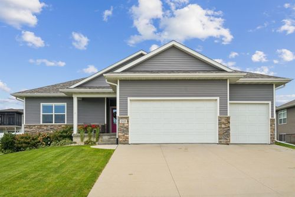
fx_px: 279
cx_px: 148
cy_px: 98
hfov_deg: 55.8
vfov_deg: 38.9
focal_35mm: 34
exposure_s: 1/640
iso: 400
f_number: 9
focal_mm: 34
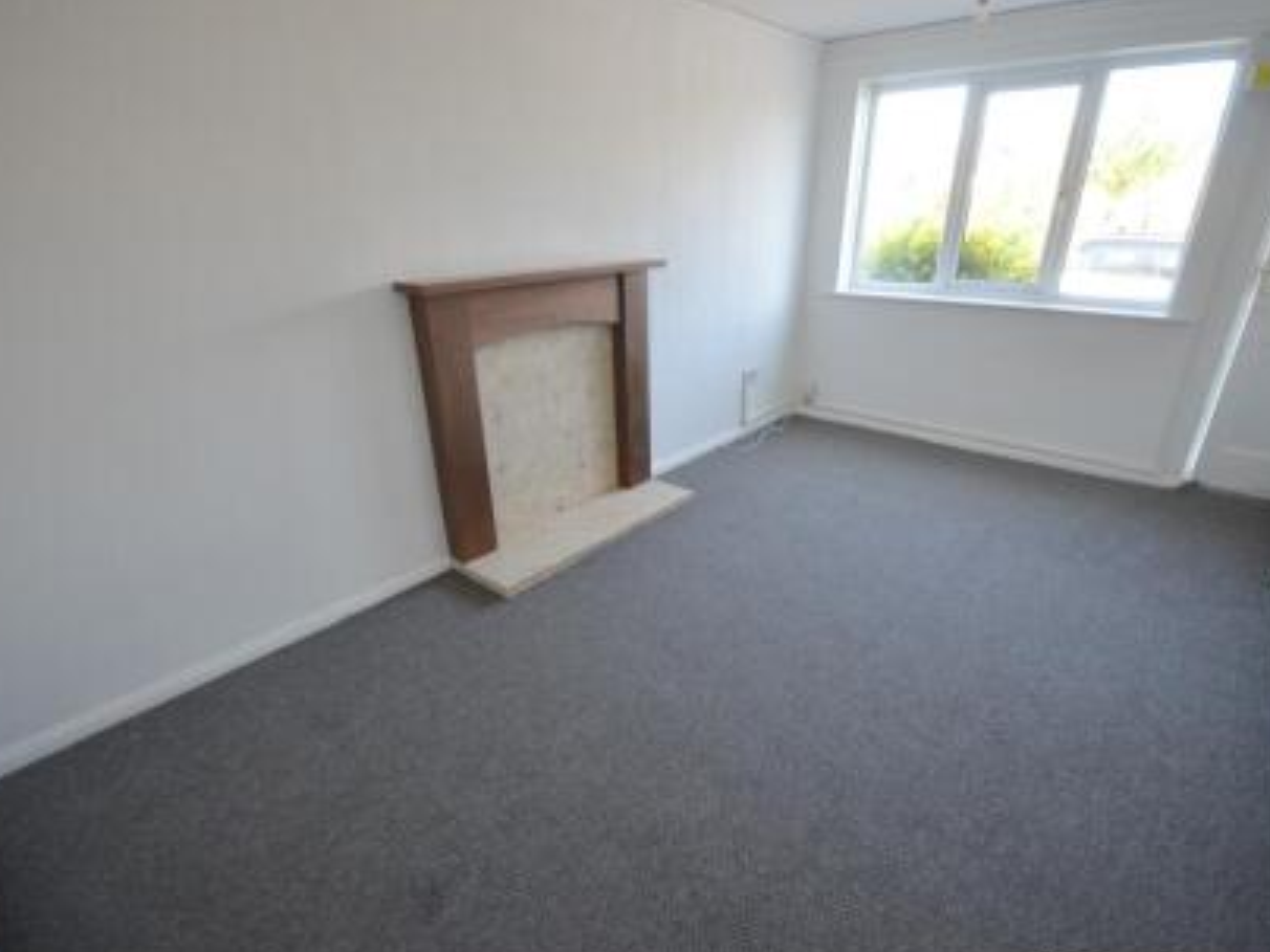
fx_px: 624
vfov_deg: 74.7
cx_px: 651
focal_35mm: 17
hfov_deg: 91.0
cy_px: 489
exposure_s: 1/60
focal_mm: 10
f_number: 4
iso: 400
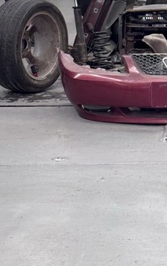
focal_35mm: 160
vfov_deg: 12.9
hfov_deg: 8.1
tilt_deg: -6.6
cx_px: 195
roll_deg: +0.3
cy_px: -11
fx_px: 1164
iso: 100
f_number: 1.78
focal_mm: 6.76
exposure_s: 1/120
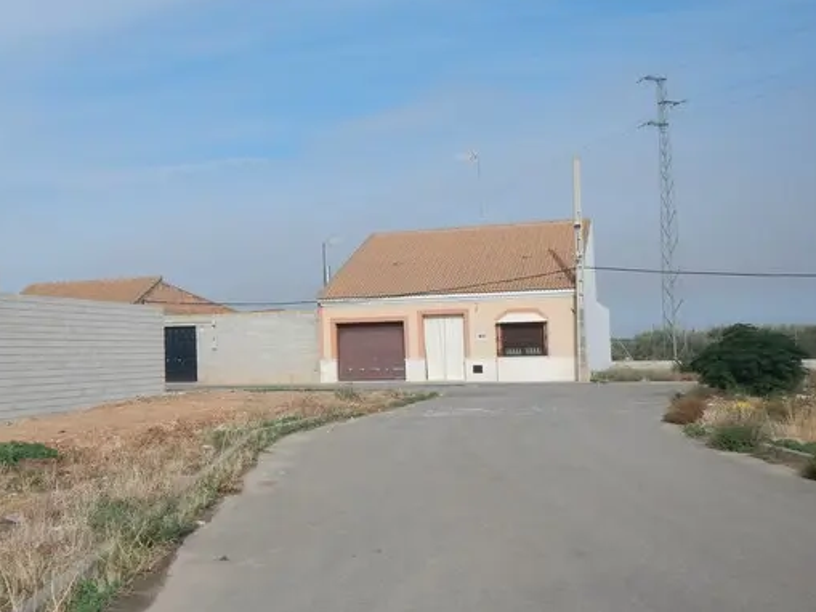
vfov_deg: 32.9
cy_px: 272
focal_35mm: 44
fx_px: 1037
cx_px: 186
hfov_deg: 41.4
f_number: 3.9
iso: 125
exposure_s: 1/1500
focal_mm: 5
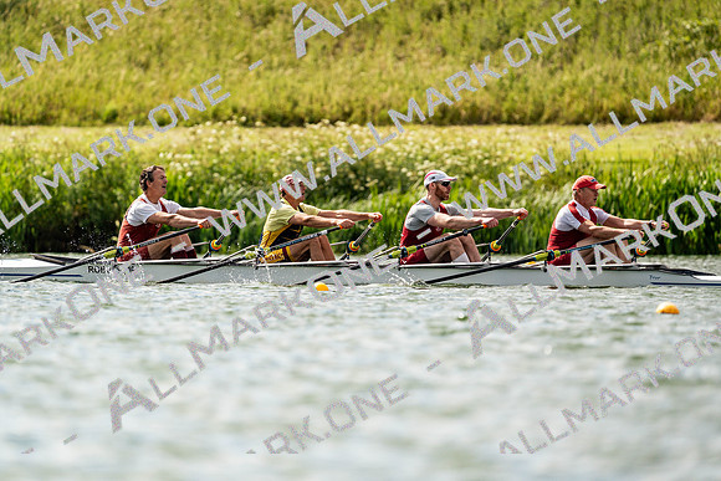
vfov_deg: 2.8
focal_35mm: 500
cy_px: 240
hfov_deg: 4.1
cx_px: 360
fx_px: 10016
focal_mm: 500
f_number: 6.3
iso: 250
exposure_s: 1/2000
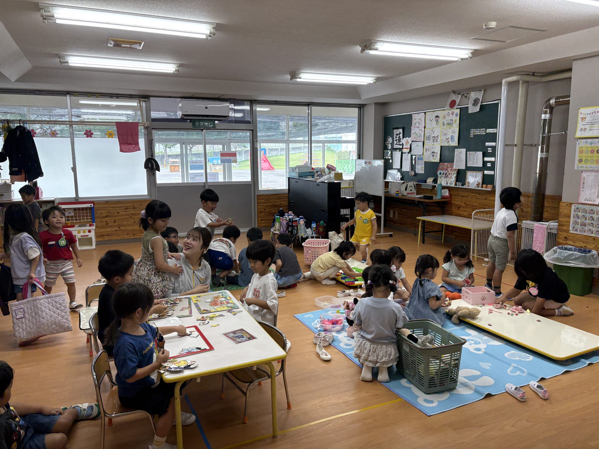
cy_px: 224
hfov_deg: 67.3
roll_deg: +1.0
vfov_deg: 53.1
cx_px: 300
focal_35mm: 26
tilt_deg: -8.7
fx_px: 450
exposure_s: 1/100
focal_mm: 5.96
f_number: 1.6
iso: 100
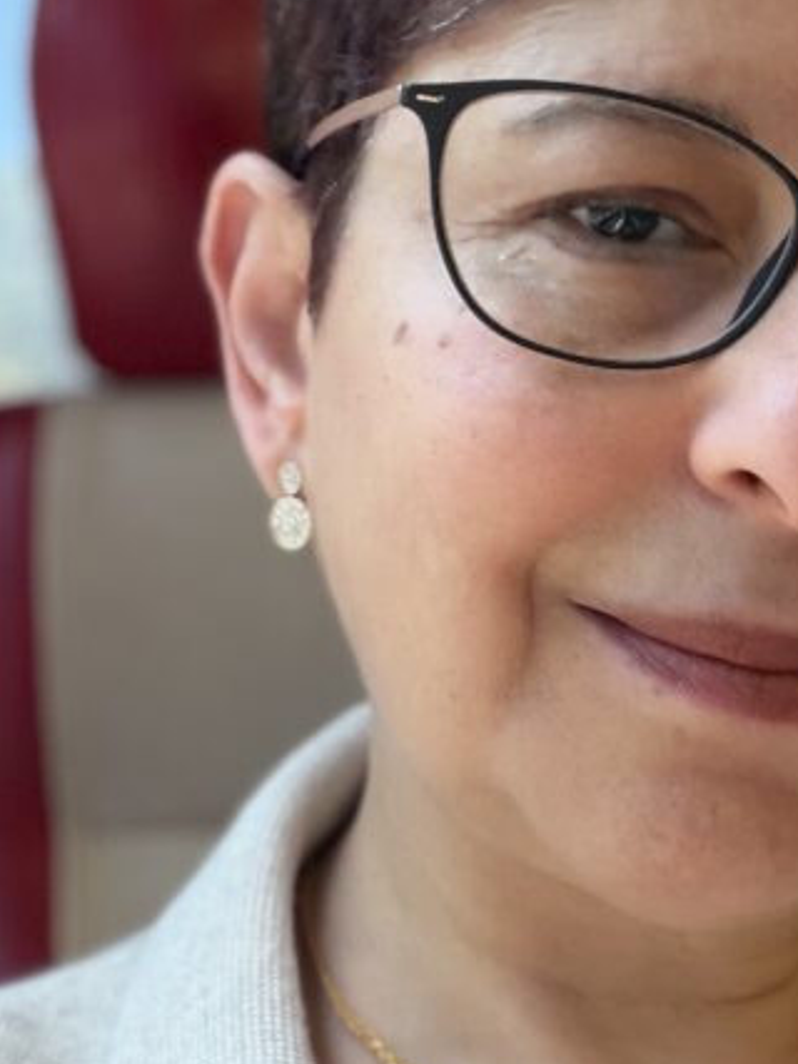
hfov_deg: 20.1
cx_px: 676
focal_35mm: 72
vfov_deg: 26.9
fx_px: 2214
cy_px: 339
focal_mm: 2.71
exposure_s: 1/60
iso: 160
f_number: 1.9
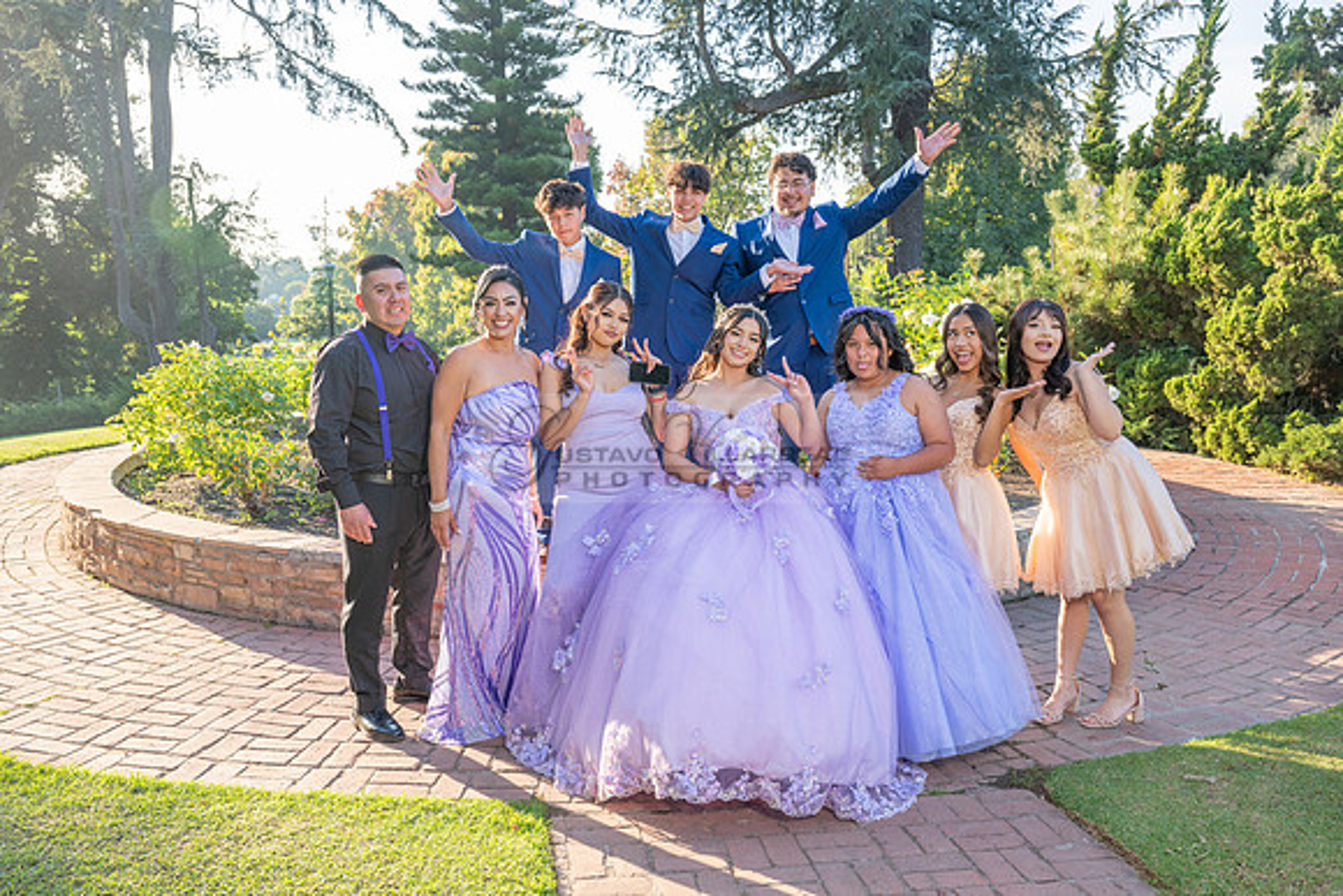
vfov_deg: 40.0
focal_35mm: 33
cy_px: 448
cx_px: 672
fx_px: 1231
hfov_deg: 57.2
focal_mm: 33
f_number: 5.6
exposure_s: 1/200
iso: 200
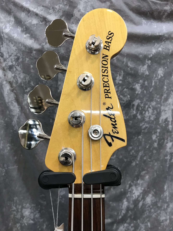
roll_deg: -0.2
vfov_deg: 63.4
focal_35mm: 28
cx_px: 86
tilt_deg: -8.3
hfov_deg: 49.7
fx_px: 187
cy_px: 116
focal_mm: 3.99
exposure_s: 1/25
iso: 40
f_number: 1.8
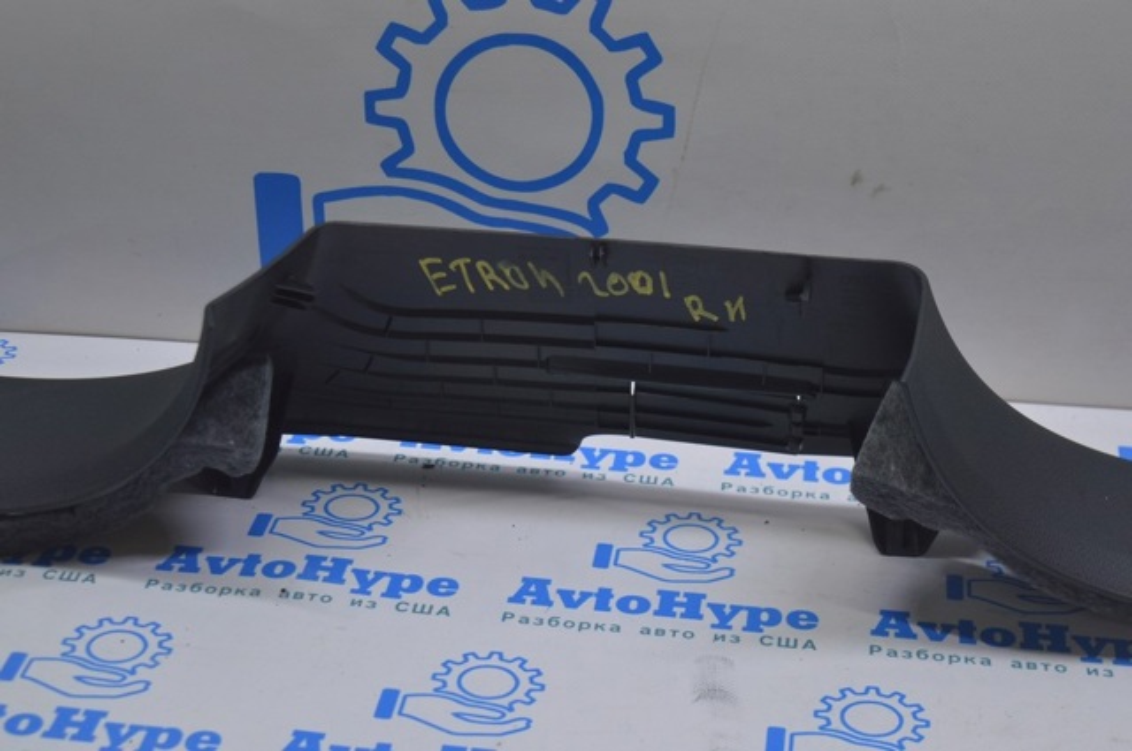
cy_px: 376
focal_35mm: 78
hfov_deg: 26.0
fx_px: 2450
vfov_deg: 17.4
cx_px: 566
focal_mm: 52
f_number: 5.6
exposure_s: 1/30
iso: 400
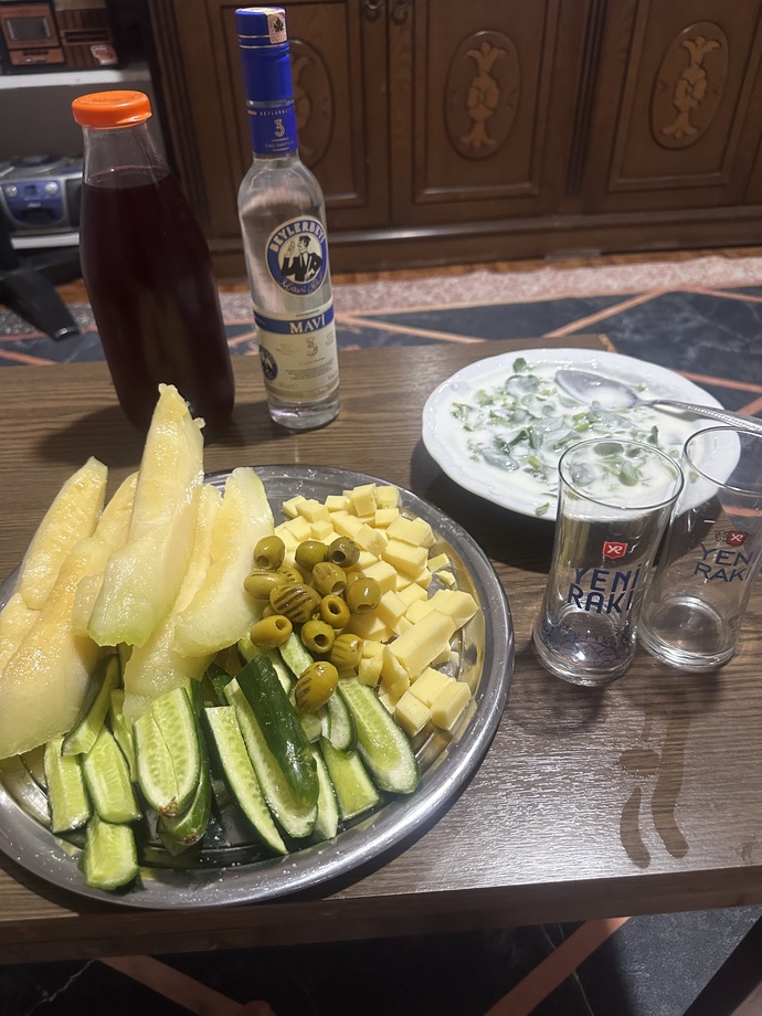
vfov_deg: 71.6
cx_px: 381
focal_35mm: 24
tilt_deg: -39.7
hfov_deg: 56.8
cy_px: 508
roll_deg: +0.9
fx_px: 704
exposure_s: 1/60
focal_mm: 6.86
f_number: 1.78
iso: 500
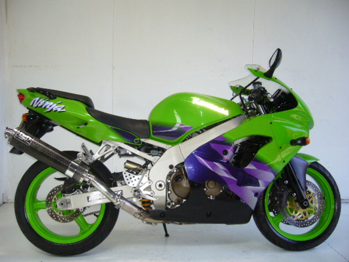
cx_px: 174
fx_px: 353
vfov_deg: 40.7
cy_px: 131
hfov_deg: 52.6
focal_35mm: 35
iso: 100
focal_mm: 5.8
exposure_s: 1/80
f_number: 2.8
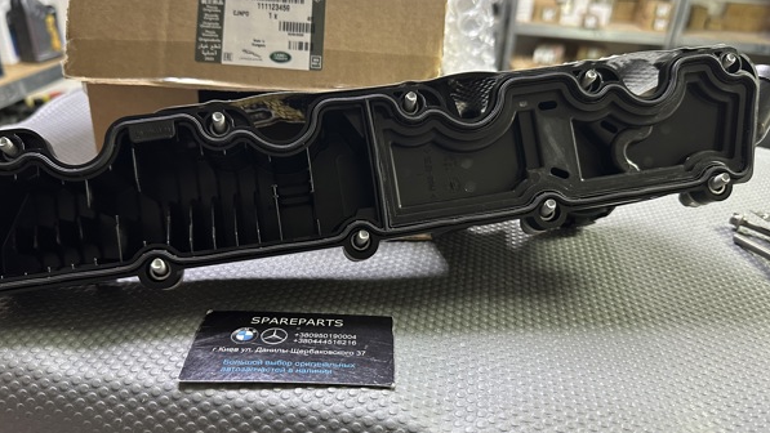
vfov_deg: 41.5
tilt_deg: -28.3
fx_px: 572
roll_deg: -4.0
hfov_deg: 67.9
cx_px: 391
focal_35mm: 28
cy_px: 225
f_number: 1.78
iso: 400
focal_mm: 6.86
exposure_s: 1/60
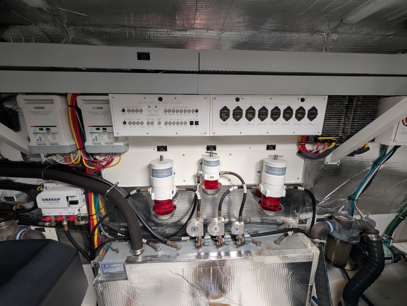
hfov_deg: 110.5
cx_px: 204
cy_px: 153
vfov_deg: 94.7
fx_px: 141
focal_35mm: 12
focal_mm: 2.02
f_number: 1.7
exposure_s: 1/257
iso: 87
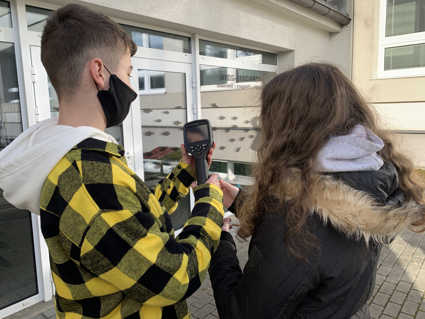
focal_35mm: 27
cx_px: 206
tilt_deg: -6.6
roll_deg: +2.3
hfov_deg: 65.3
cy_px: 155
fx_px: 331
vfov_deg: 51.3
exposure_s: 1/549
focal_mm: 4.25
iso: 25
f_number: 1.8
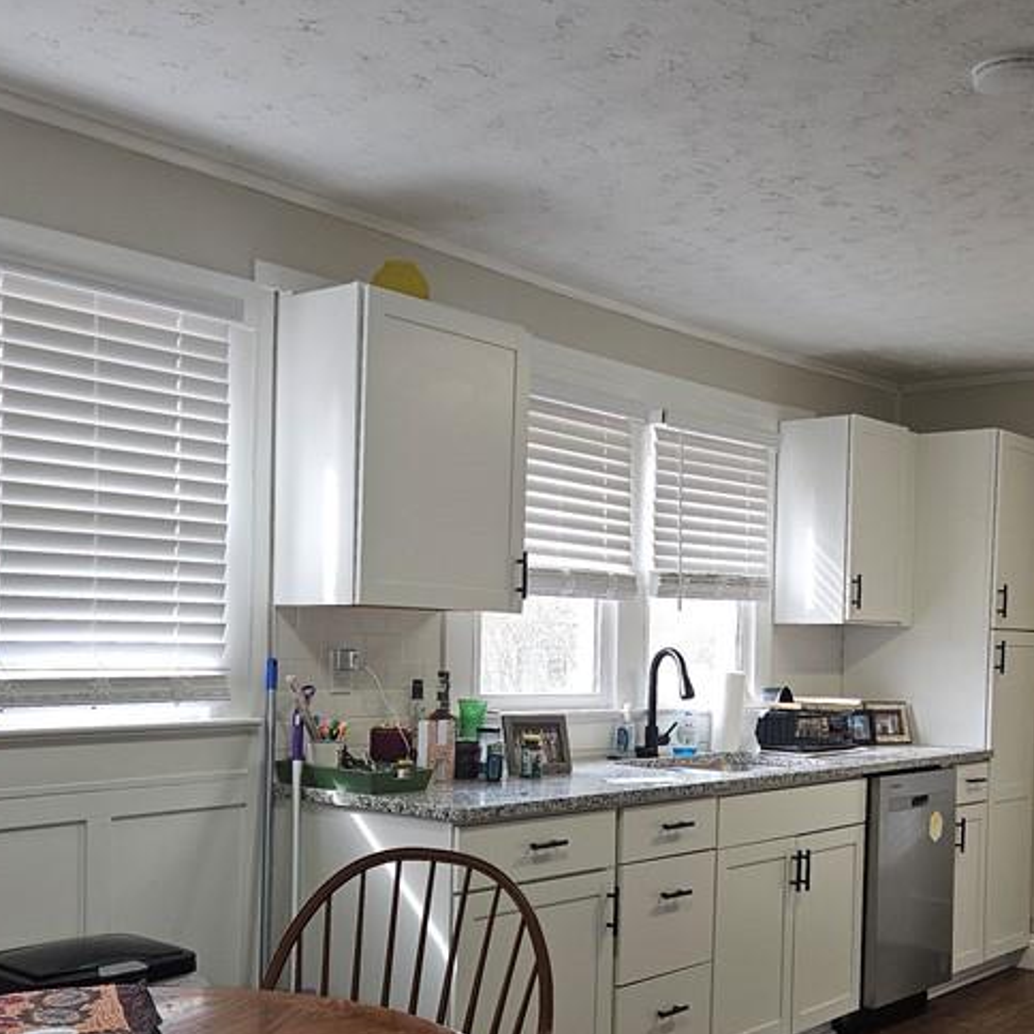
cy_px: 675
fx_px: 1453
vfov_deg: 38.8
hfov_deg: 39.2
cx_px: 521
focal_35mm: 43
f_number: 1.8
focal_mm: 5.4
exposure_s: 1/60
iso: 40
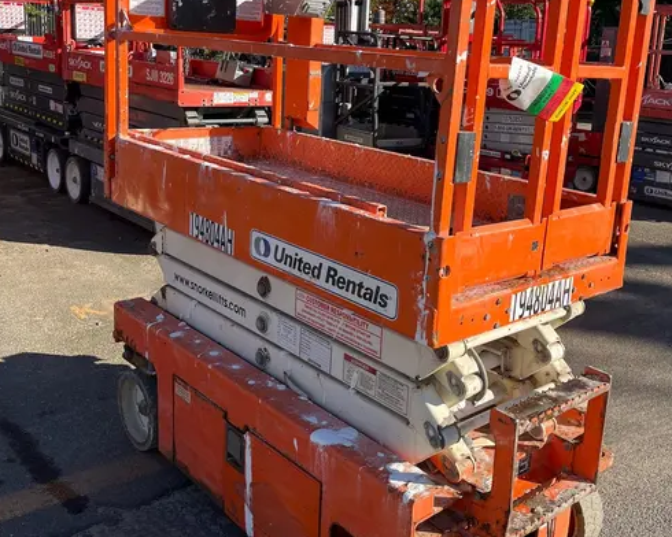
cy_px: 208
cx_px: 369
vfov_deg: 38.9
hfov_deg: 47.9
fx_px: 756
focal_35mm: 38
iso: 50
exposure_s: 1/1832
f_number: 1.6
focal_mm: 5.1
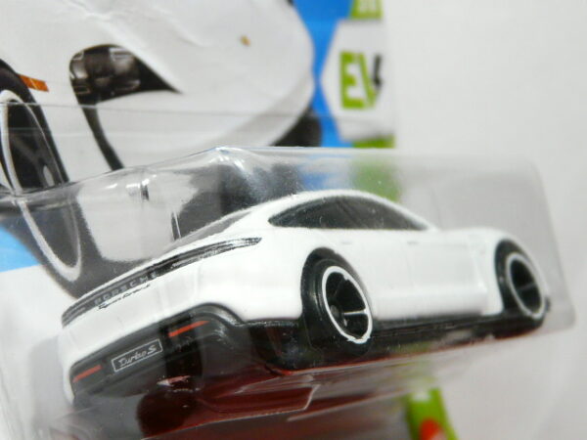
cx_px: 294
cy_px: 220
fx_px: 1967
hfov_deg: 17.0
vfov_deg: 12.8
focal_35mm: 116
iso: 200
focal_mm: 12
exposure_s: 1/50
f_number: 3.2
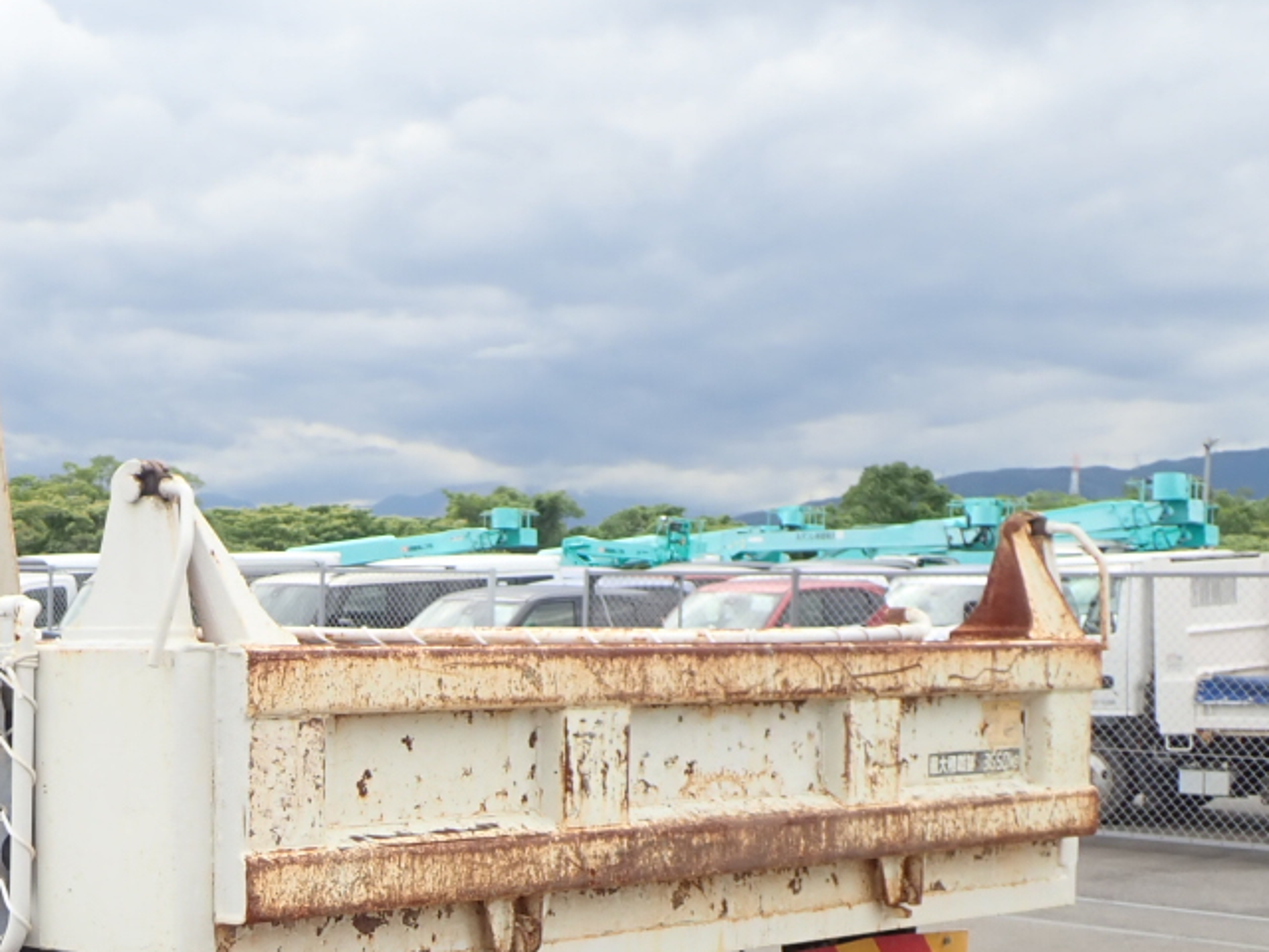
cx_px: 91
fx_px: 2346
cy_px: 833
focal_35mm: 64
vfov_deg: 22.4
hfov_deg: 28.9
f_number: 3.2
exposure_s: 1/320
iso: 100
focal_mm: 5.87
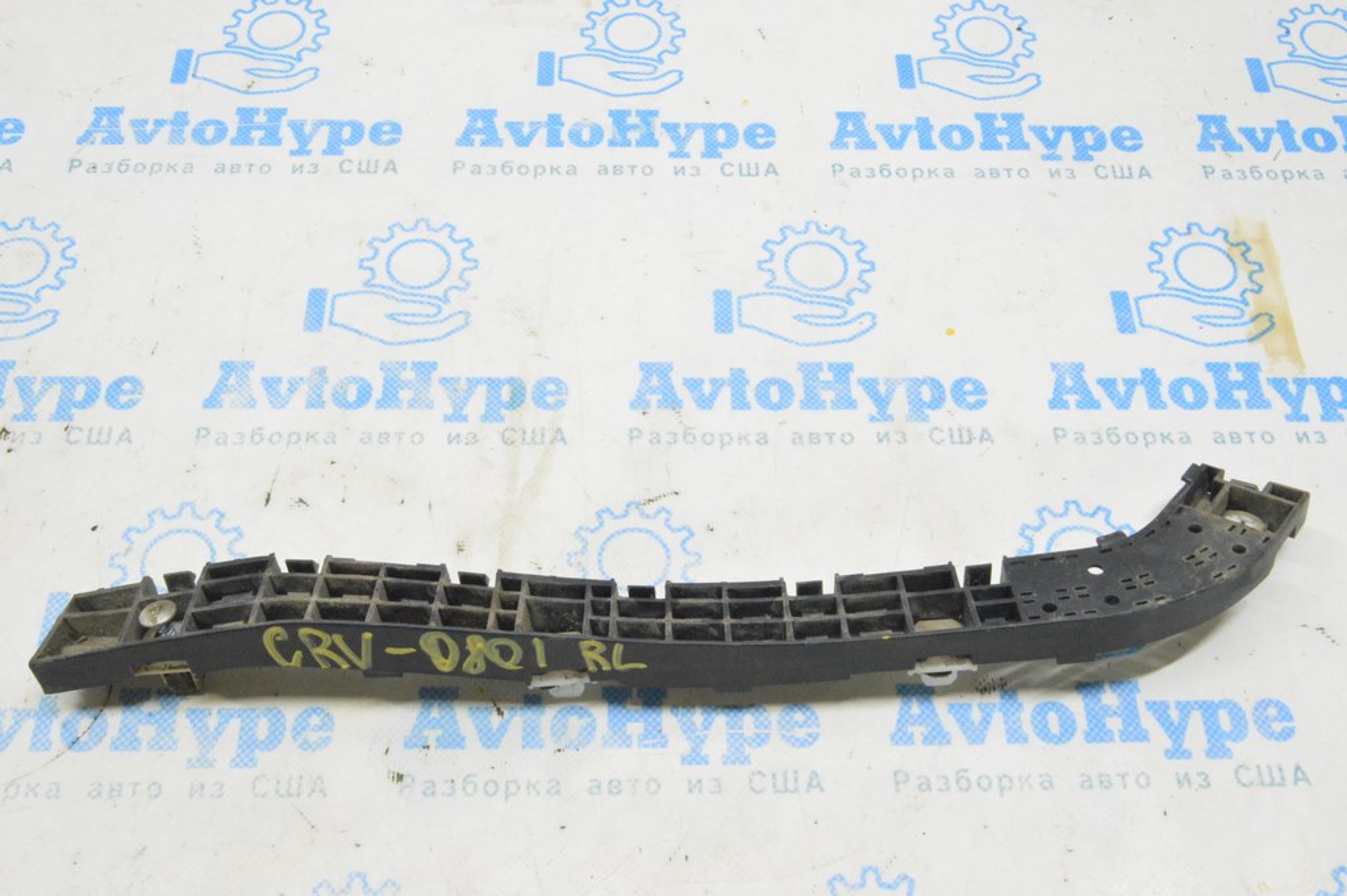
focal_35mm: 39
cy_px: 448
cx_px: 674
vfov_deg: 34.2
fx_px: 1458
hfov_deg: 49.6
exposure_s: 1/15
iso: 6400
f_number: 20
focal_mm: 26
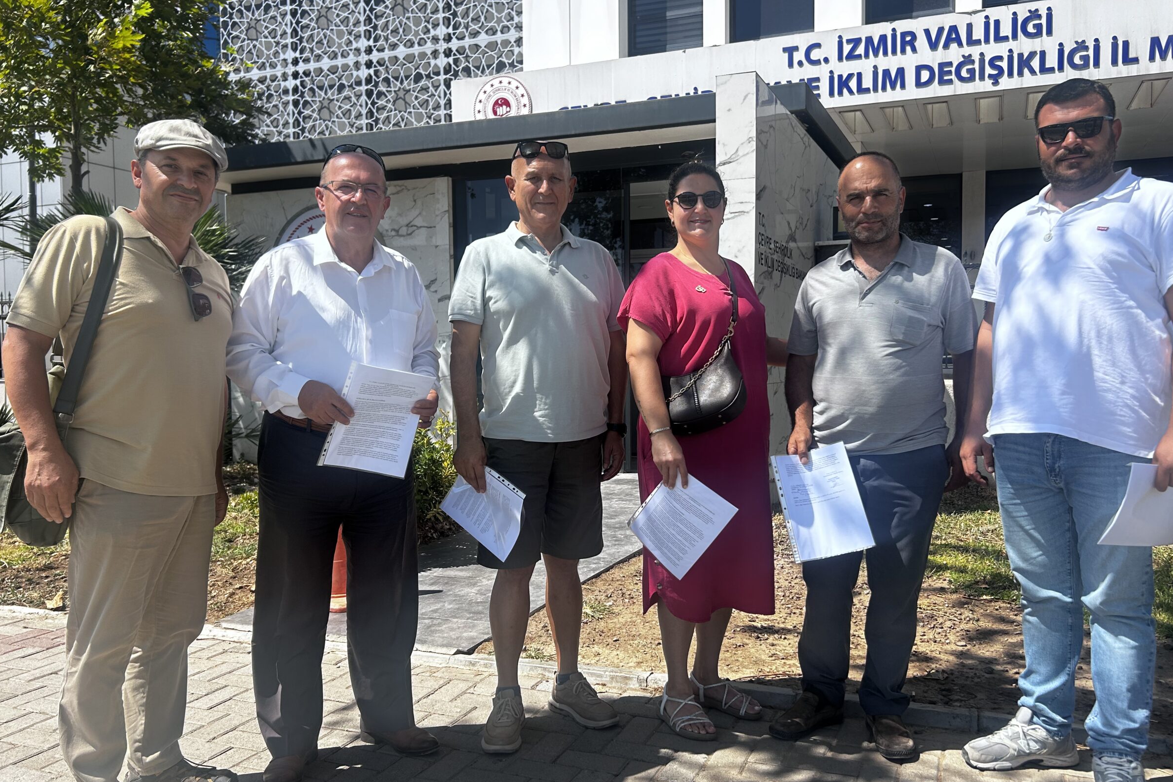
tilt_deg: -2.2
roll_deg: +0.7
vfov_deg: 45.0
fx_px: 945
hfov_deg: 63.6
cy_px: 401
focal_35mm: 29
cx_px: 618
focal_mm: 5.7
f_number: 1.5
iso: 50
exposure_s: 1/2513
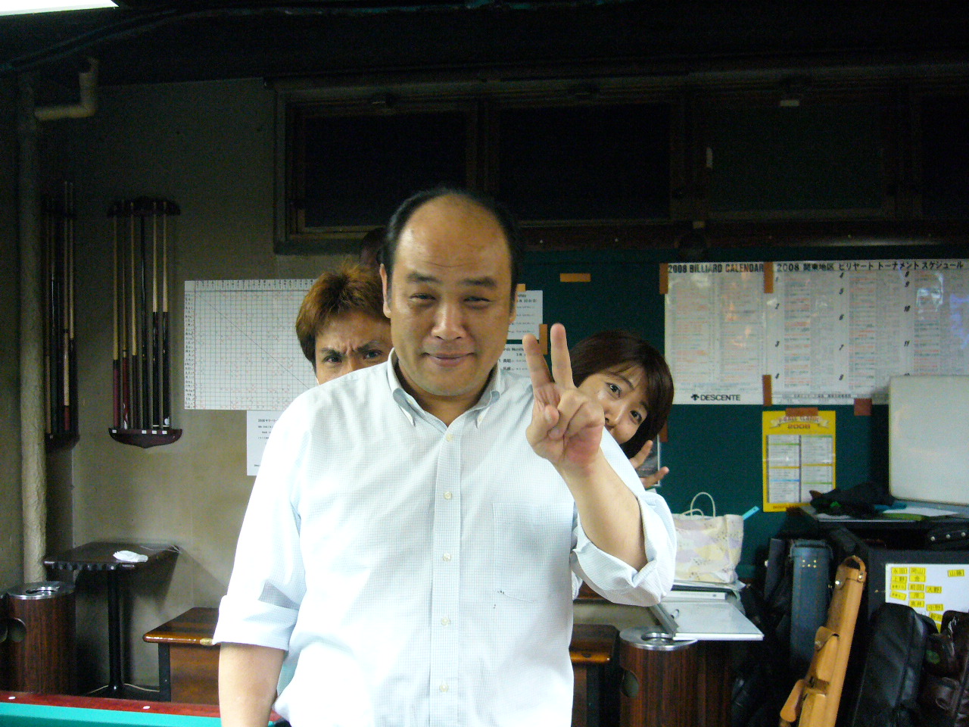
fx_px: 980
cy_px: 364
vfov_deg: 40.7
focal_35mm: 35
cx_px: 484
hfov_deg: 52.6
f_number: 2.8
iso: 400
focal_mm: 5.8
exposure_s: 1/8
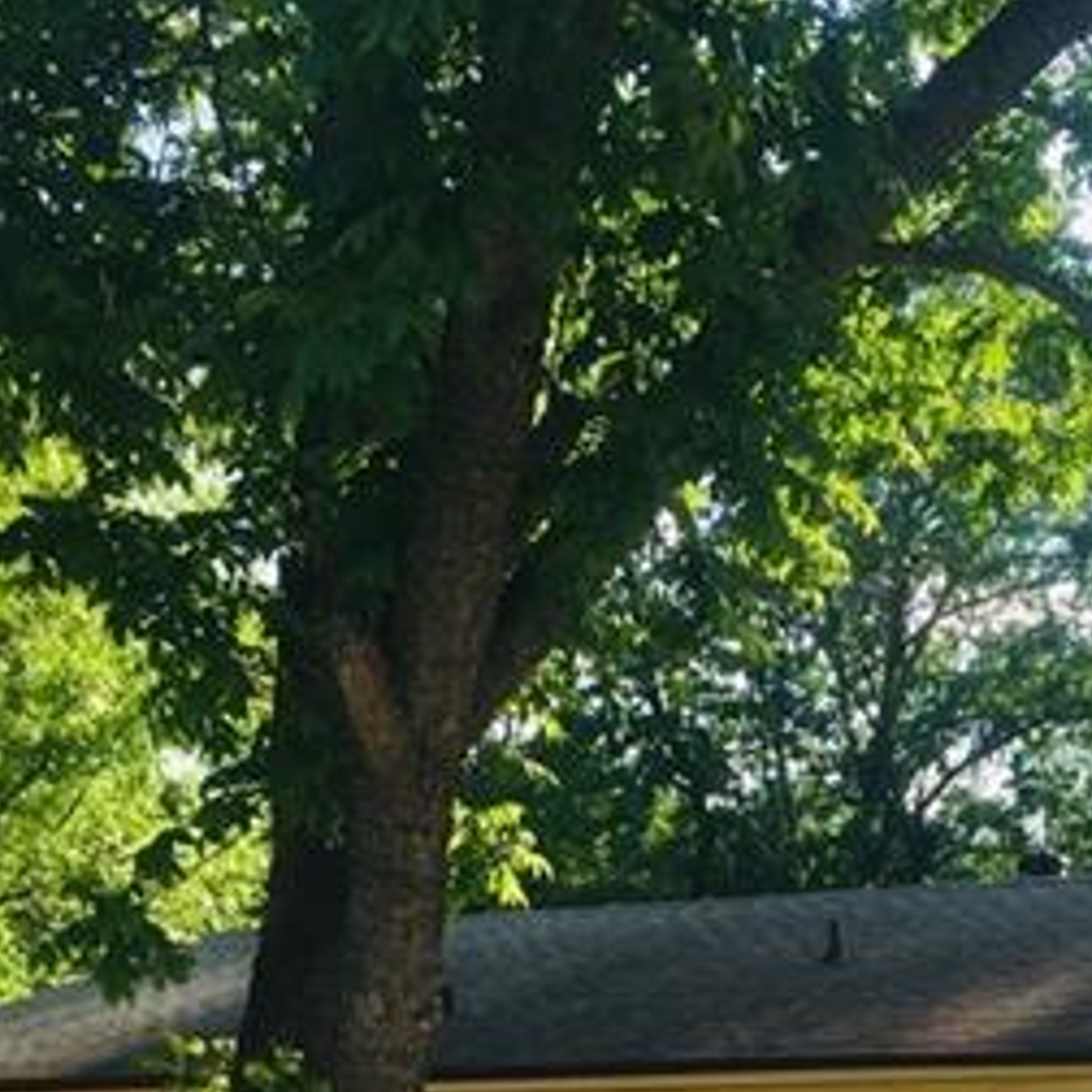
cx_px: 1101
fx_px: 2784
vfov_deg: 19.9
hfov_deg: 21.4
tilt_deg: -4.2
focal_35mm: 78
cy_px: 1512
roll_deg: -0.7
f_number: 2.2
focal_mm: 4.15
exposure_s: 1/1041
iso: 32
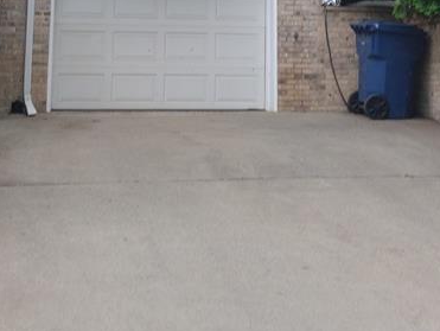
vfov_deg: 17.9
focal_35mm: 77
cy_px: -98
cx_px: 260
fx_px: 980
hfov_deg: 25.3
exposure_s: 1/314
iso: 100
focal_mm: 4.26
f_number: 1.8
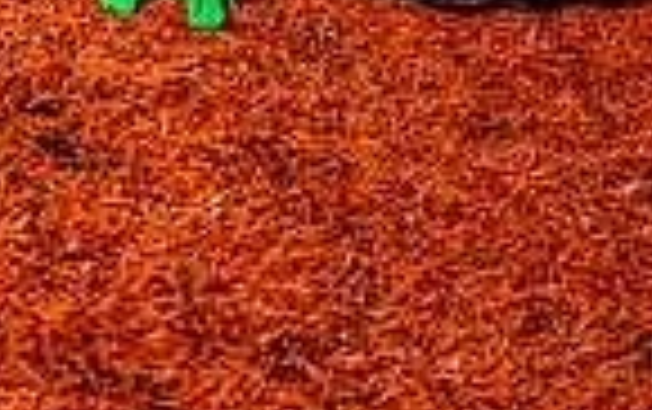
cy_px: -527
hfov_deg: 13.3
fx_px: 2757
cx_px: 36
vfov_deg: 7.9
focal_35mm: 155
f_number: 5.6
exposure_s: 1/200
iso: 100
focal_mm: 49
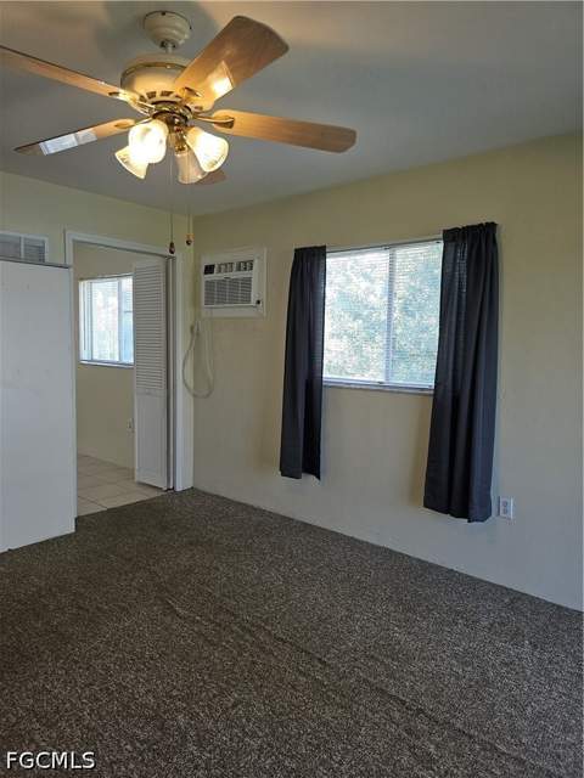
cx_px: 292
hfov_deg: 58.9
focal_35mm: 23
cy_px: 389
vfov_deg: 73.9
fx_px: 517
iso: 25
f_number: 1.7
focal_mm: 6.3
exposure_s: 1/60
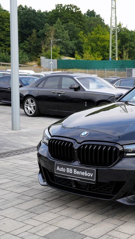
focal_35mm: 52
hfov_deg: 21.8
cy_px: 120
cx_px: 151
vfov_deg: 39.9
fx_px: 331
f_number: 5.6
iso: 100
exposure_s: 1/160
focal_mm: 33
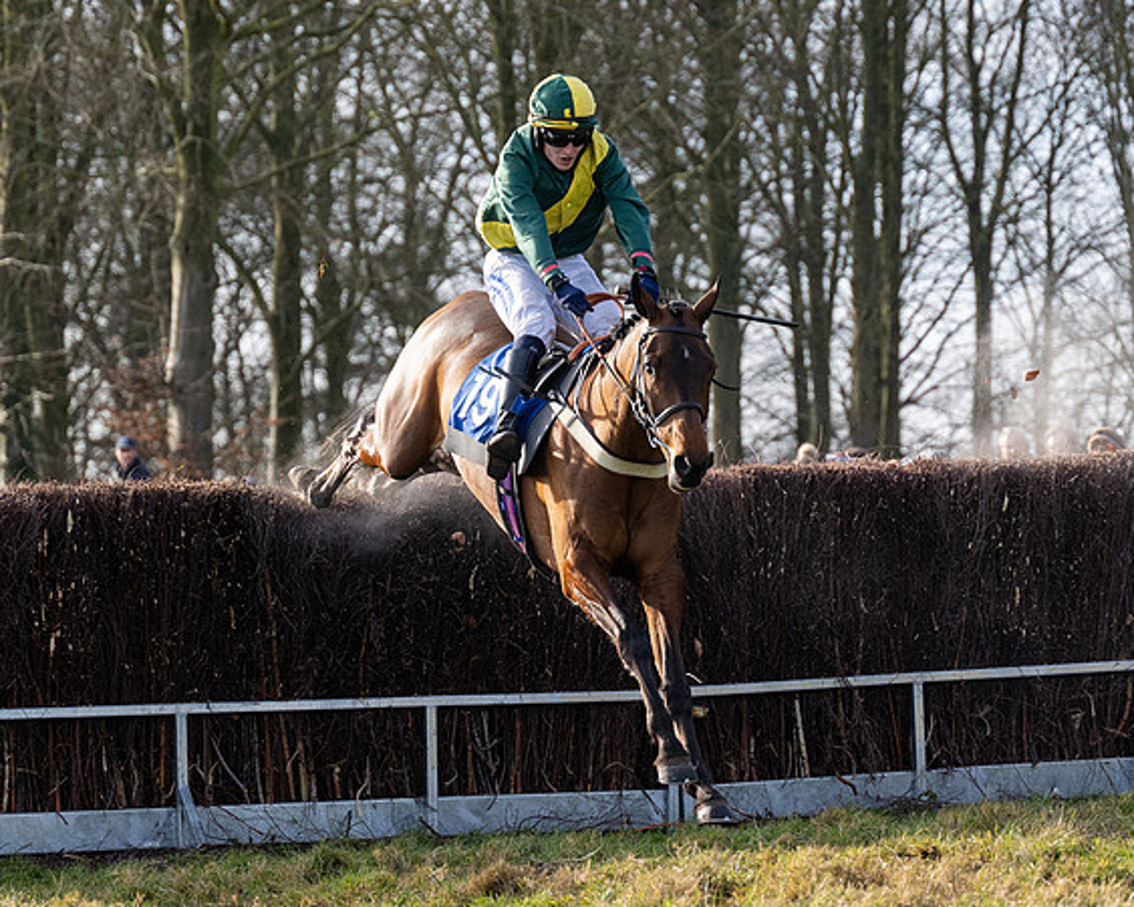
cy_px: 471
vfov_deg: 7.6
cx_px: 807
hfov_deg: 9.5
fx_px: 6785
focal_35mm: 202
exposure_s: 1/2000
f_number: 4
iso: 800
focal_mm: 120
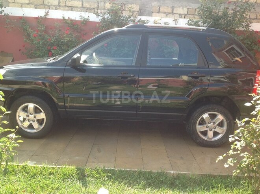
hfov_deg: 52.7
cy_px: 97
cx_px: 130
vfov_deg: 40.6
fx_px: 263
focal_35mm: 35
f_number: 2.4
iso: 50
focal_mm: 4.28
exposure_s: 1/296
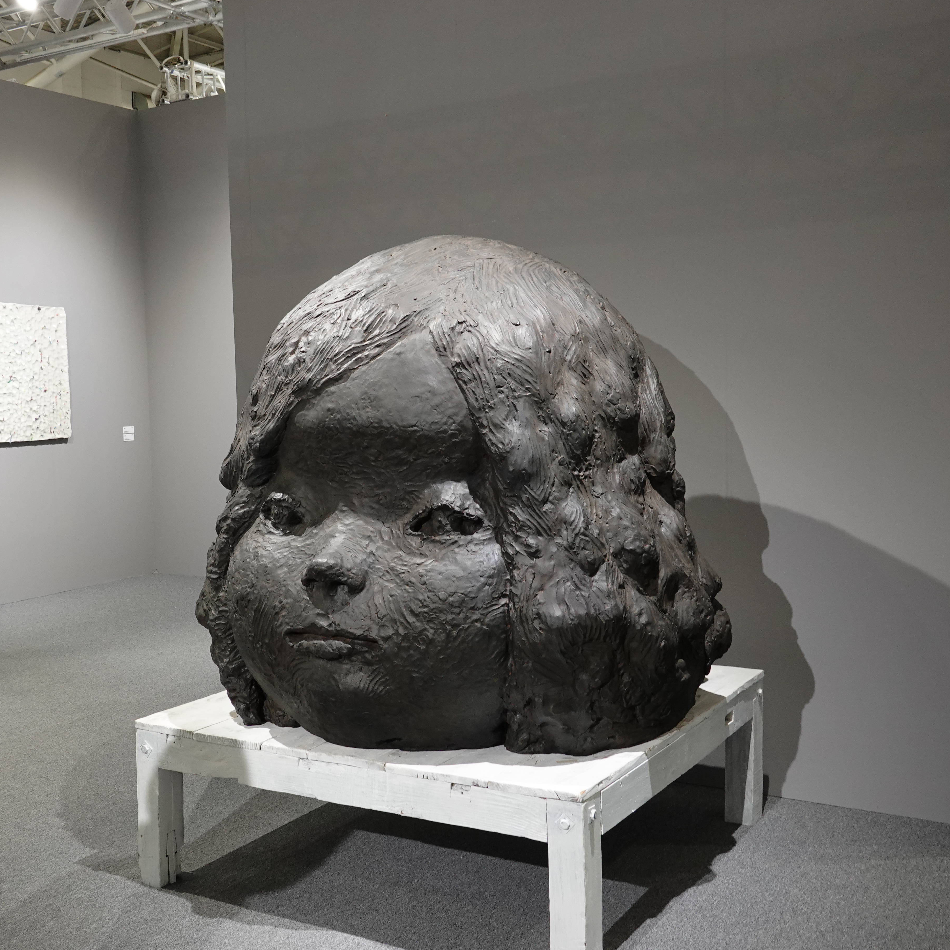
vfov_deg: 40.9
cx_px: 366
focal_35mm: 41
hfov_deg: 40.7
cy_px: 474
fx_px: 1273
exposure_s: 1/40
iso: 400
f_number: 4
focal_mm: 12.01
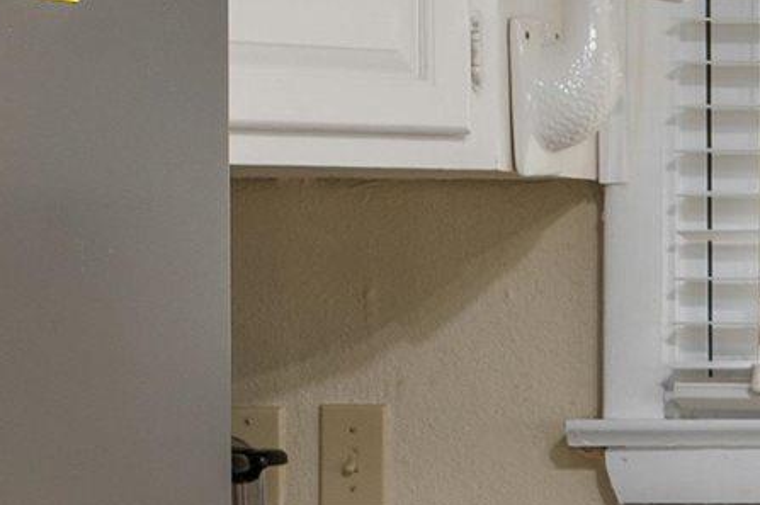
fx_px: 3404
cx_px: 1687
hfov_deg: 11.1
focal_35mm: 161
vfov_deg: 8.5
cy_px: 373
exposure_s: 1/4
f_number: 7.1
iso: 160
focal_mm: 23.5
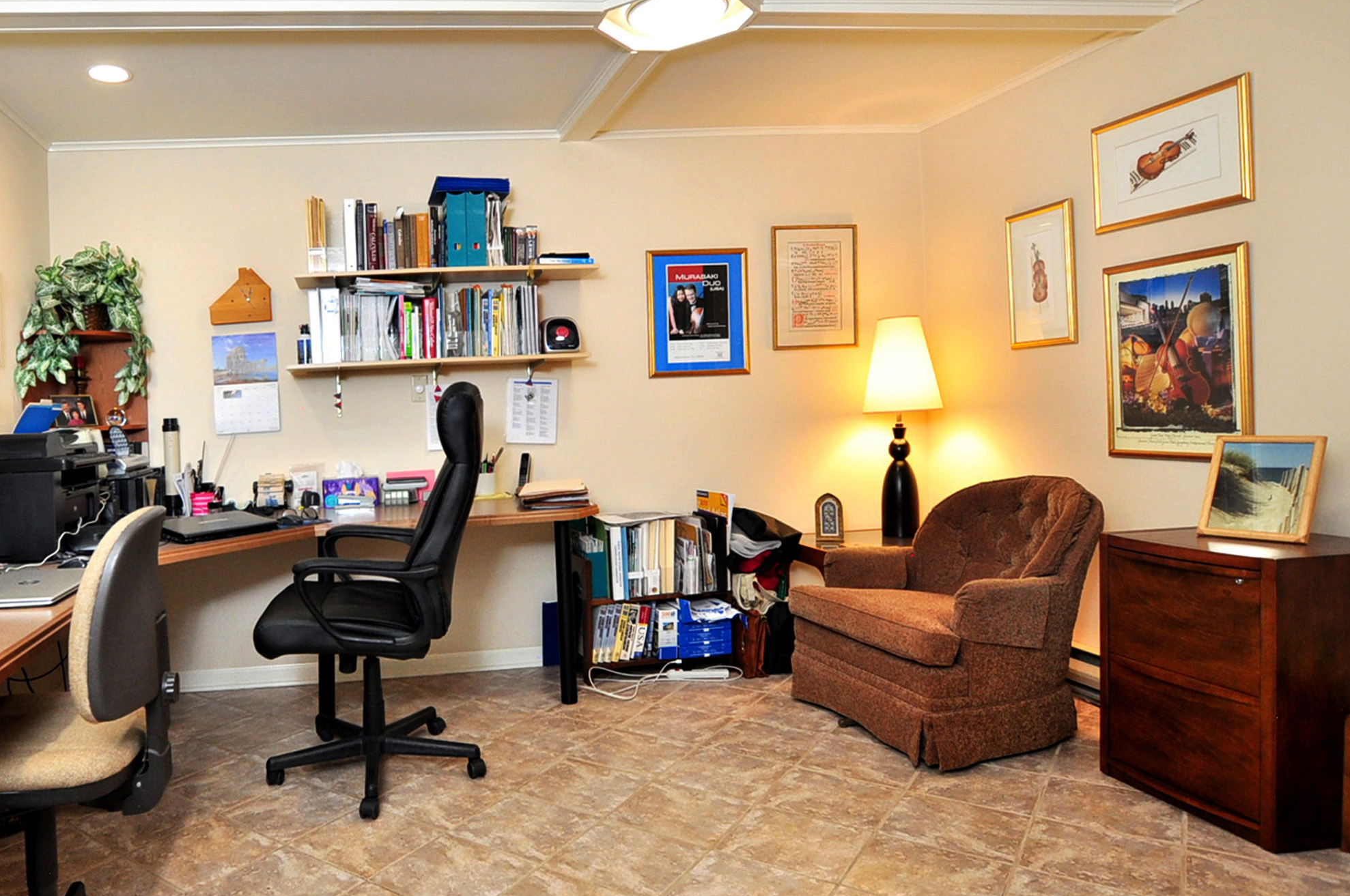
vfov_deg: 57.1
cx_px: 410
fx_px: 824
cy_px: 425
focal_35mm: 22
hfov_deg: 75.2
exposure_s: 1/60
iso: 400
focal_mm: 10
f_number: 4.5
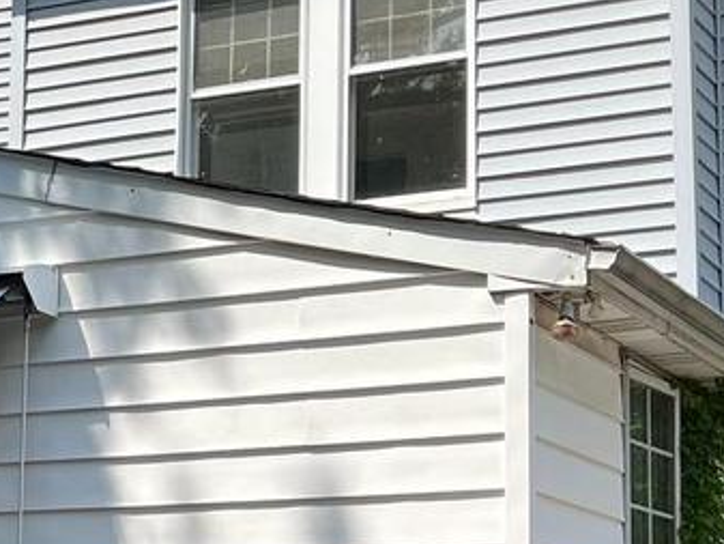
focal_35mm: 111
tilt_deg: +6.4
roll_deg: -1.1
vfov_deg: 13.3
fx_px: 2322
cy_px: 456
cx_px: -11
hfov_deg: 17.3
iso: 50
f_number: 1.5
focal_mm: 5.7
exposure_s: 1/2299
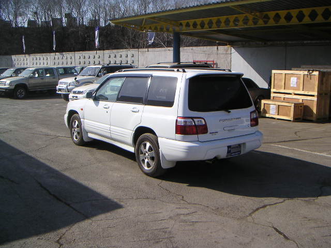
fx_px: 354
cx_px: 166
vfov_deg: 38.7
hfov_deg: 50.1
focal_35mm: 37
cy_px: 124
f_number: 6.7
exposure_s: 1/250
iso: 64
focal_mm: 4.8
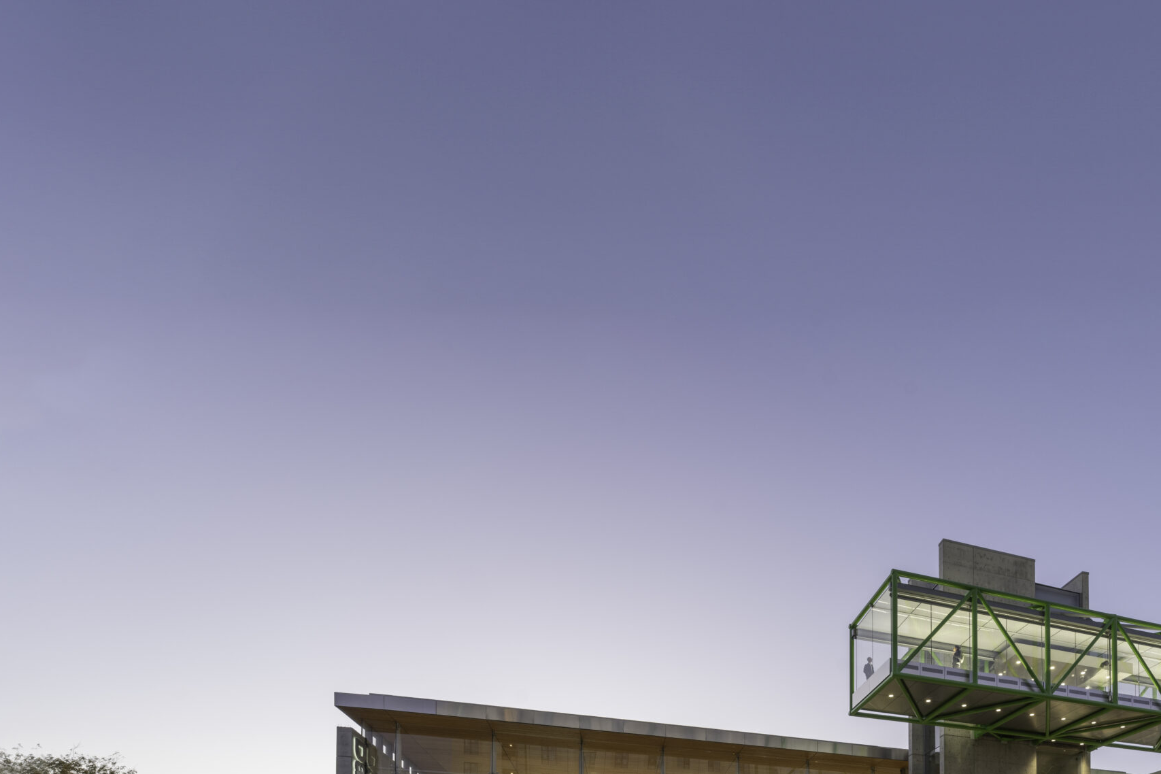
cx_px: 796
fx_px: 580
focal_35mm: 18
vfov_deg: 64.3
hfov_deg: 86.0
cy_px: 558
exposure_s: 1/2
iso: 100
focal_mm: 12
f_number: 10
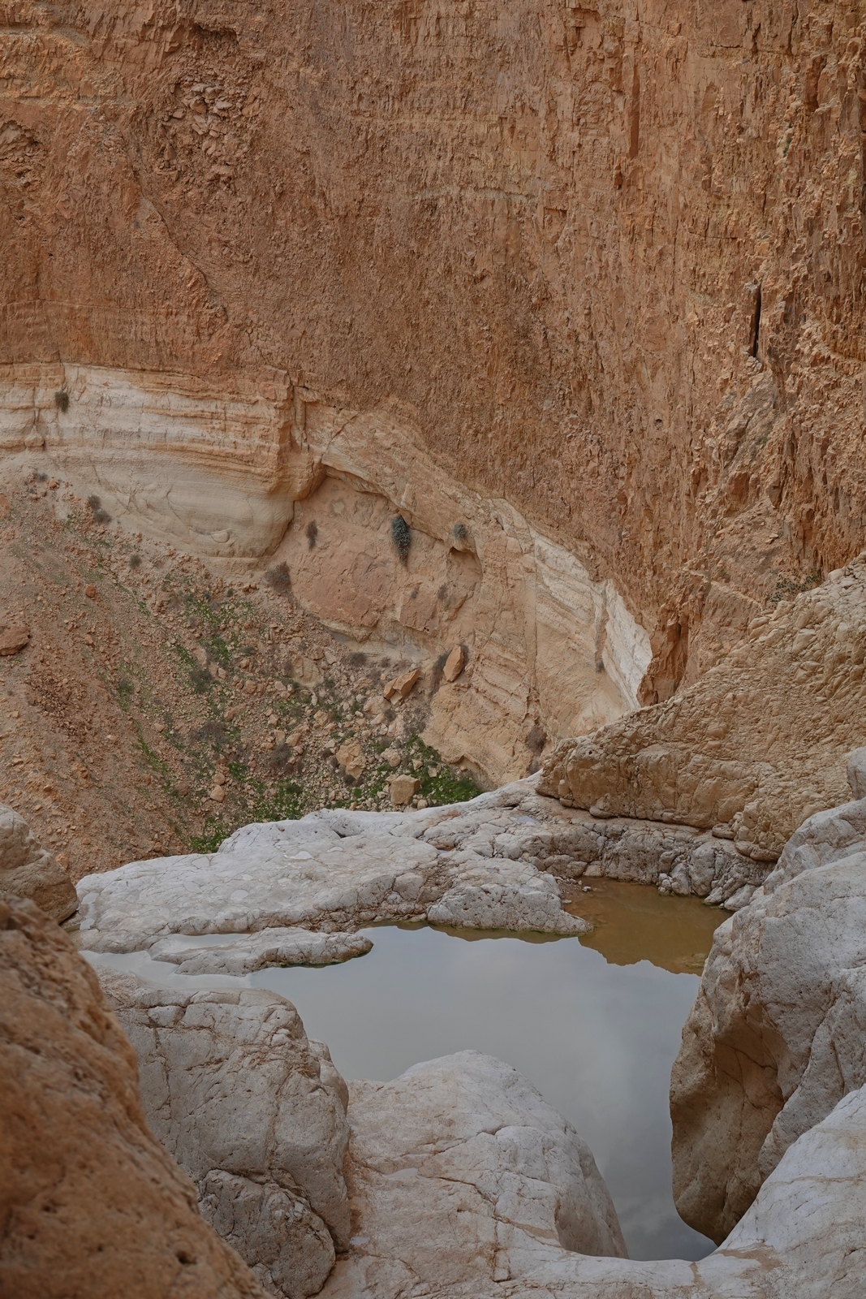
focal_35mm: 68
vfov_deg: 29.7
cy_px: 650
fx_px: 2453
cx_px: 433
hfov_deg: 20.0
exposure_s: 1/60
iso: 100
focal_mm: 24.79
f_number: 6.3
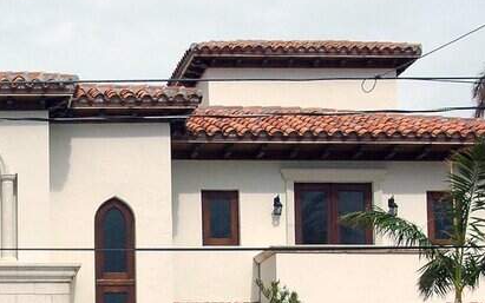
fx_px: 1415
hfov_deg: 18.5
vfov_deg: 11.9
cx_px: -87
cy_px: 379
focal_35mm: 107
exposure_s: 1/640
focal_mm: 24
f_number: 13
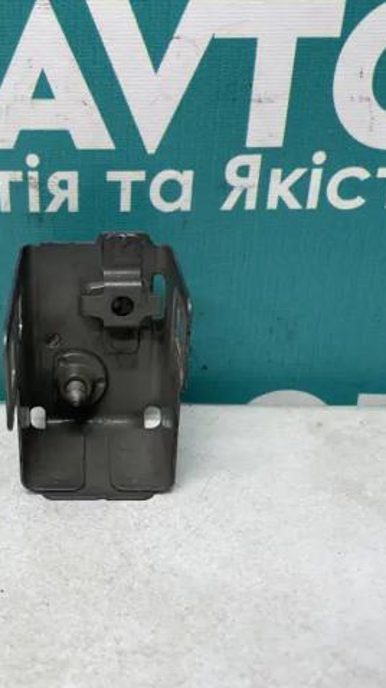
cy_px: 345
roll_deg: +1.3
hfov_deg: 30.5
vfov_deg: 52.8
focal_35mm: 38
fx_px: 692
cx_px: 81
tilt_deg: -25.4
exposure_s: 1/100
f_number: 1.6
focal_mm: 4.2
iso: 80
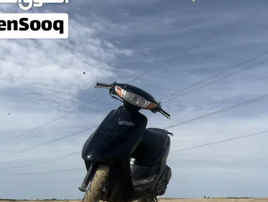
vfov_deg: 32.5
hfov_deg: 42.4
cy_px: 141
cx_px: 175
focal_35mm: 44
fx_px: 341
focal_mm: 5.1
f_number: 1.6
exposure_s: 1/9091
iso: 50
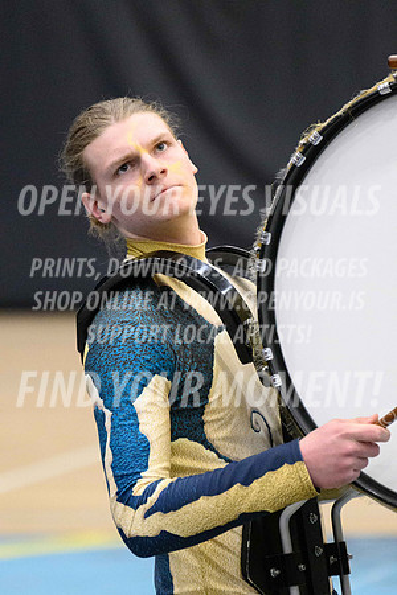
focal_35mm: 600
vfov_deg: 3.4
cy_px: 298
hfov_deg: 2.3
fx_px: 9924
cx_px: 198
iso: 10000
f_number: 5.6
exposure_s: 1/320
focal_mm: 400
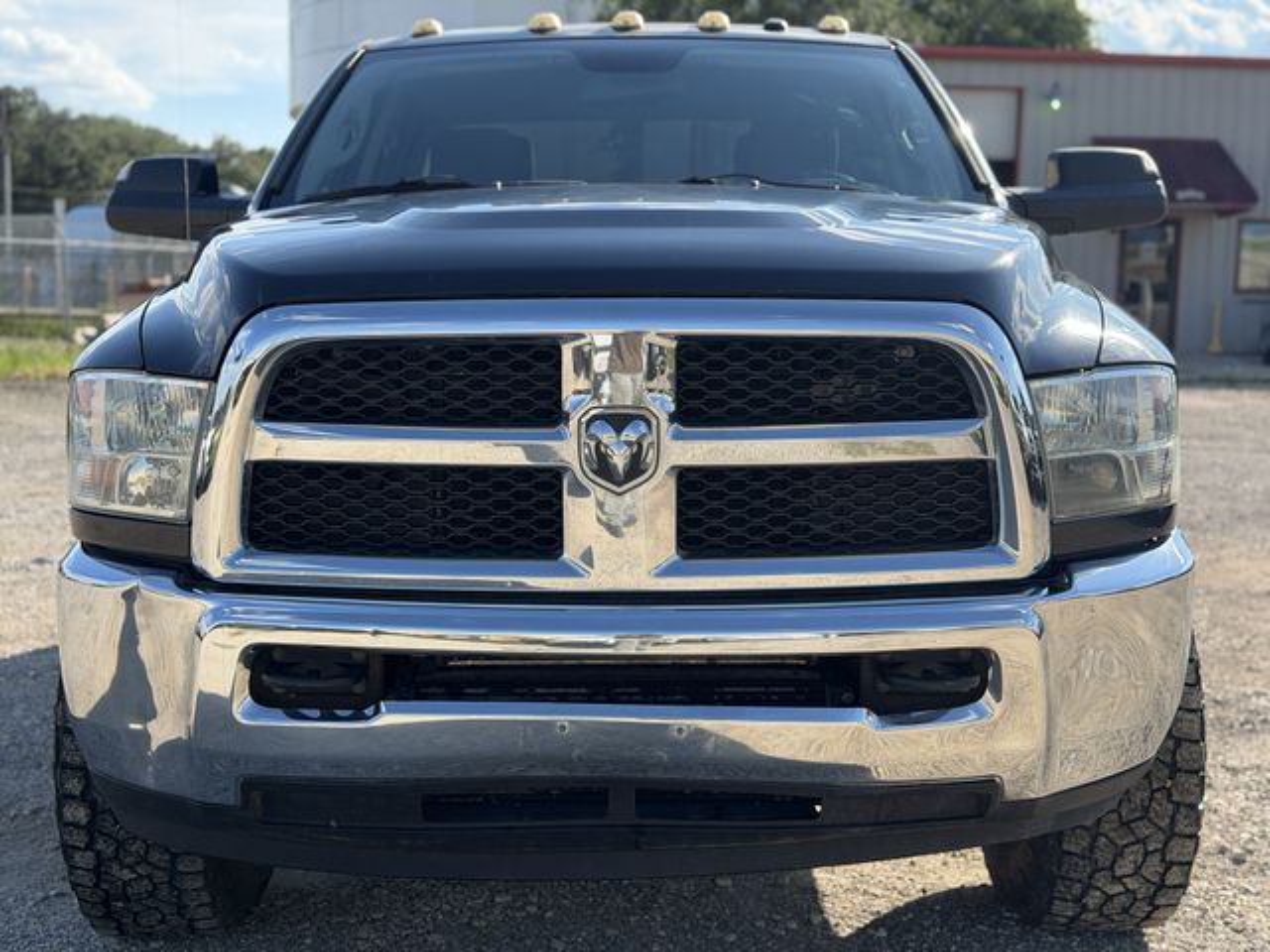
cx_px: 635
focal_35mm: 48
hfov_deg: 39.7
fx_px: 1761
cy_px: 476
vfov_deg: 30.3
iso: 100
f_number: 1.78
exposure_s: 1/3534
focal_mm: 6.76
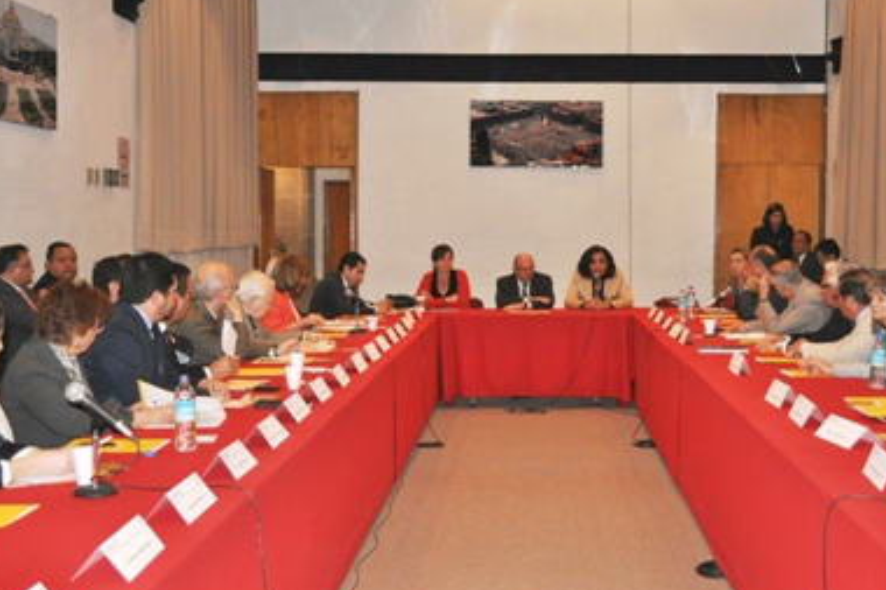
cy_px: 282
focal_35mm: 53
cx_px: 504
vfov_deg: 25.5
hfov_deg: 37.5
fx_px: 1304
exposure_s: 1/60
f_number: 4.5
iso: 800
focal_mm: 30
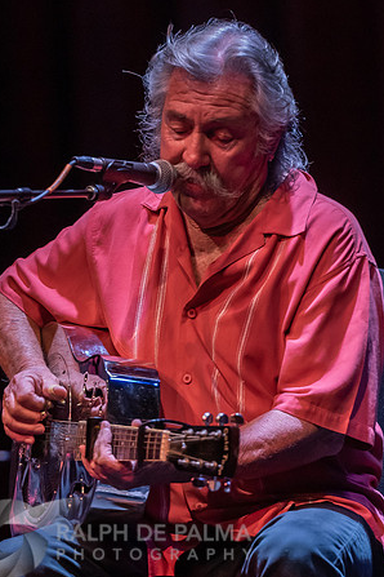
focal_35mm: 439
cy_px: 318
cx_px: 224
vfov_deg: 4.7
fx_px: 7023
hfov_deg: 3.1
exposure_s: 1/160
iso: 1600
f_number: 4
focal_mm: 200
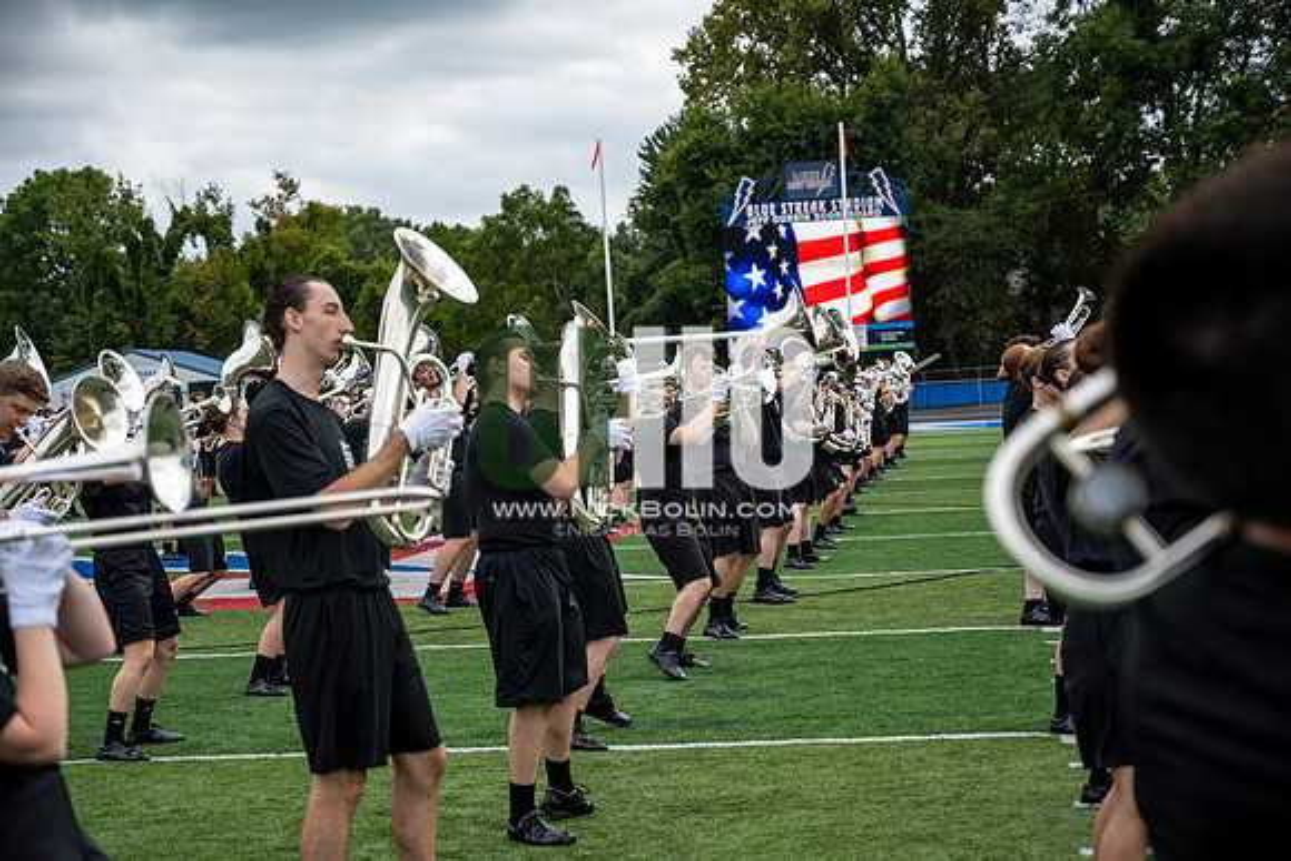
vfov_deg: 19.5
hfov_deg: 28.8
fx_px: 2511
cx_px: 646
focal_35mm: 70
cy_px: 430
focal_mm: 70
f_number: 4
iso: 160
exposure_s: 1/800
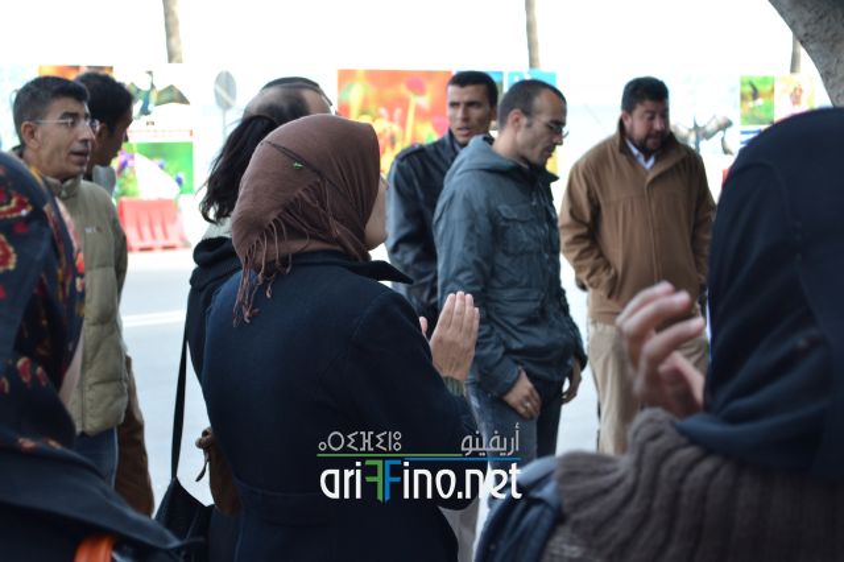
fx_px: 1933
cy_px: 281
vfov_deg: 16.5
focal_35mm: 82
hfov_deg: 24.6
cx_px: 422
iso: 220
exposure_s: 1/125
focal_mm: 55
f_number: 5.6
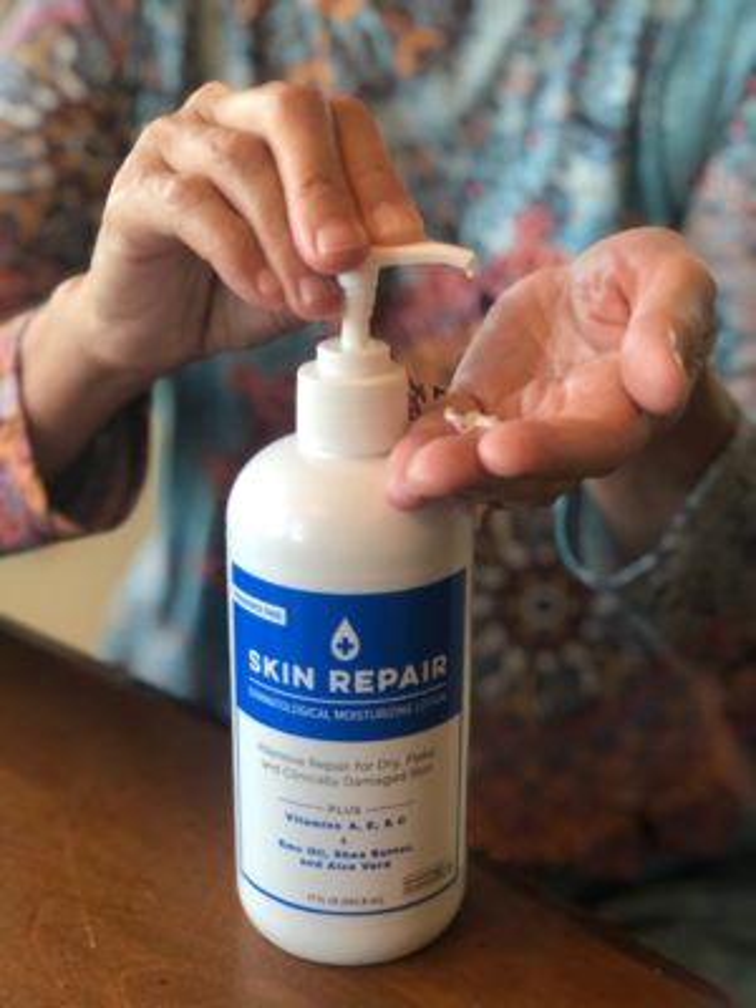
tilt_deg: -19.4
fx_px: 1660
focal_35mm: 57
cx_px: 378
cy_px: 504
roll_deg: -1.5
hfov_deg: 25.7
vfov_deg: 33.8
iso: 80
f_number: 2.8
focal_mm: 6.6
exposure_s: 1/30
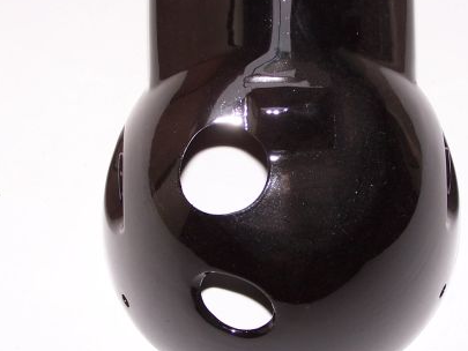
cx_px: 272
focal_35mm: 109
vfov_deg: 13.6
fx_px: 1474
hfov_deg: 18.0
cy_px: 188
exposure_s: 1/90
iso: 80
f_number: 3.2
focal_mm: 11.5
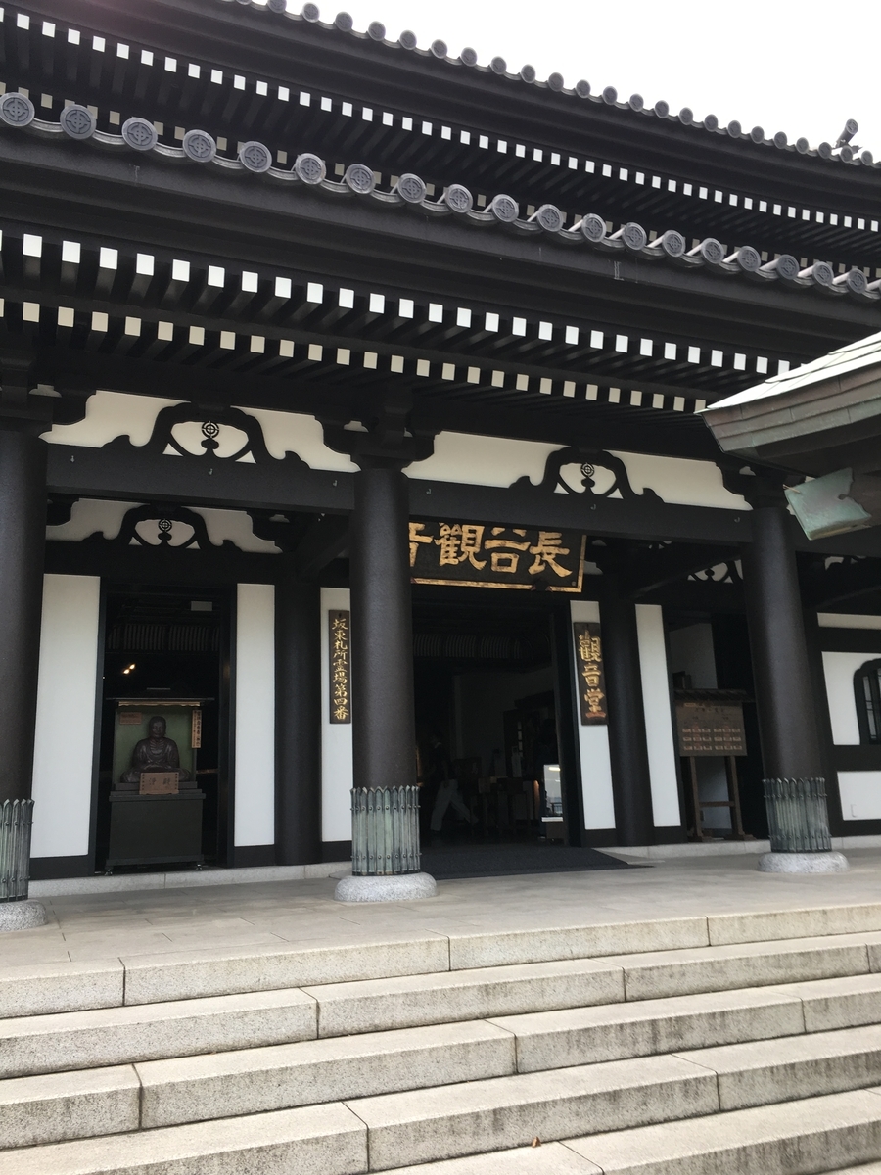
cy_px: 588
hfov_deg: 48.2
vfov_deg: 61.7
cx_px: 440
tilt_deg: +10.6
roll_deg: +0.7
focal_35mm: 29
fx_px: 984
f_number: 2.2
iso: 32
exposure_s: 1/120
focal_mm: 4.15
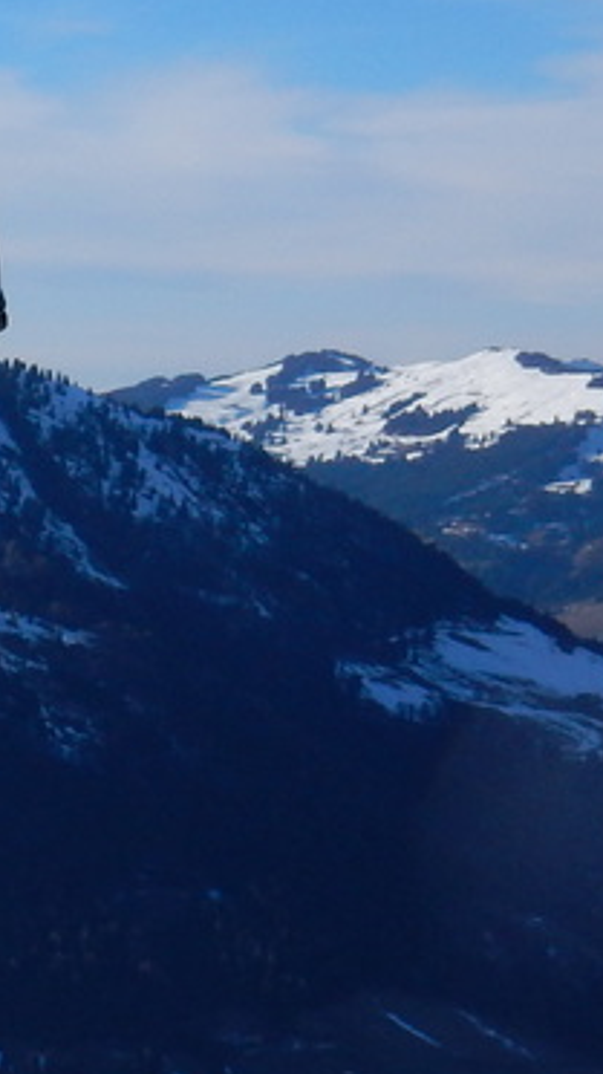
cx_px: -1117
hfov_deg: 7.9
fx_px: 3841
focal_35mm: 135
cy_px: 725
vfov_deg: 15.9
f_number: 4
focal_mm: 6.4
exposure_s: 1/1600
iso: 125
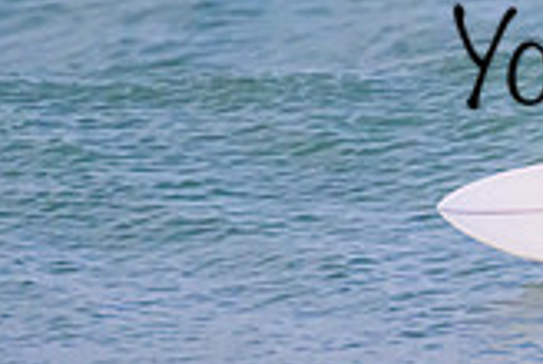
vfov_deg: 0.4
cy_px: 0
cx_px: 837
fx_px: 46555
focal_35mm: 3081
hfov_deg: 0.7
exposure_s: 1/2000
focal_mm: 800
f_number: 11
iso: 4500
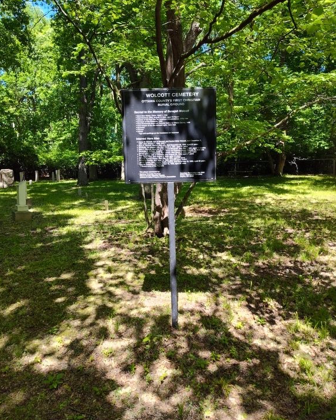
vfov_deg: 68.1
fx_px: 311
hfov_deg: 56.8
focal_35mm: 25
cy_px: 203
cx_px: 162
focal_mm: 5.56
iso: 100
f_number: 1.8
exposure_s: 1/354
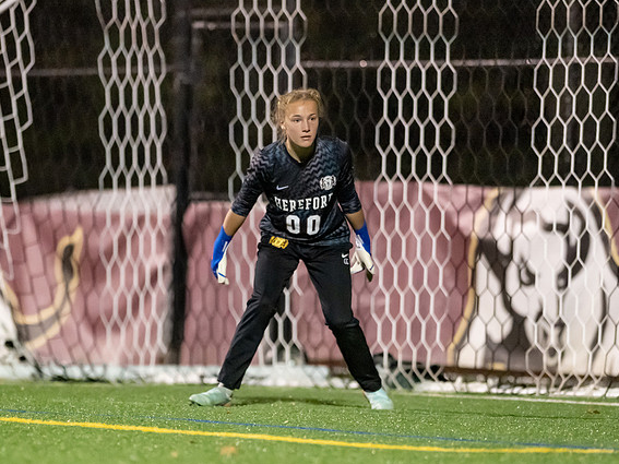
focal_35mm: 461
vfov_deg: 3.2
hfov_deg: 4.3
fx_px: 8242
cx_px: 278
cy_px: 267
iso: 14400
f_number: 2.8
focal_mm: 300
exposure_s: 1/640
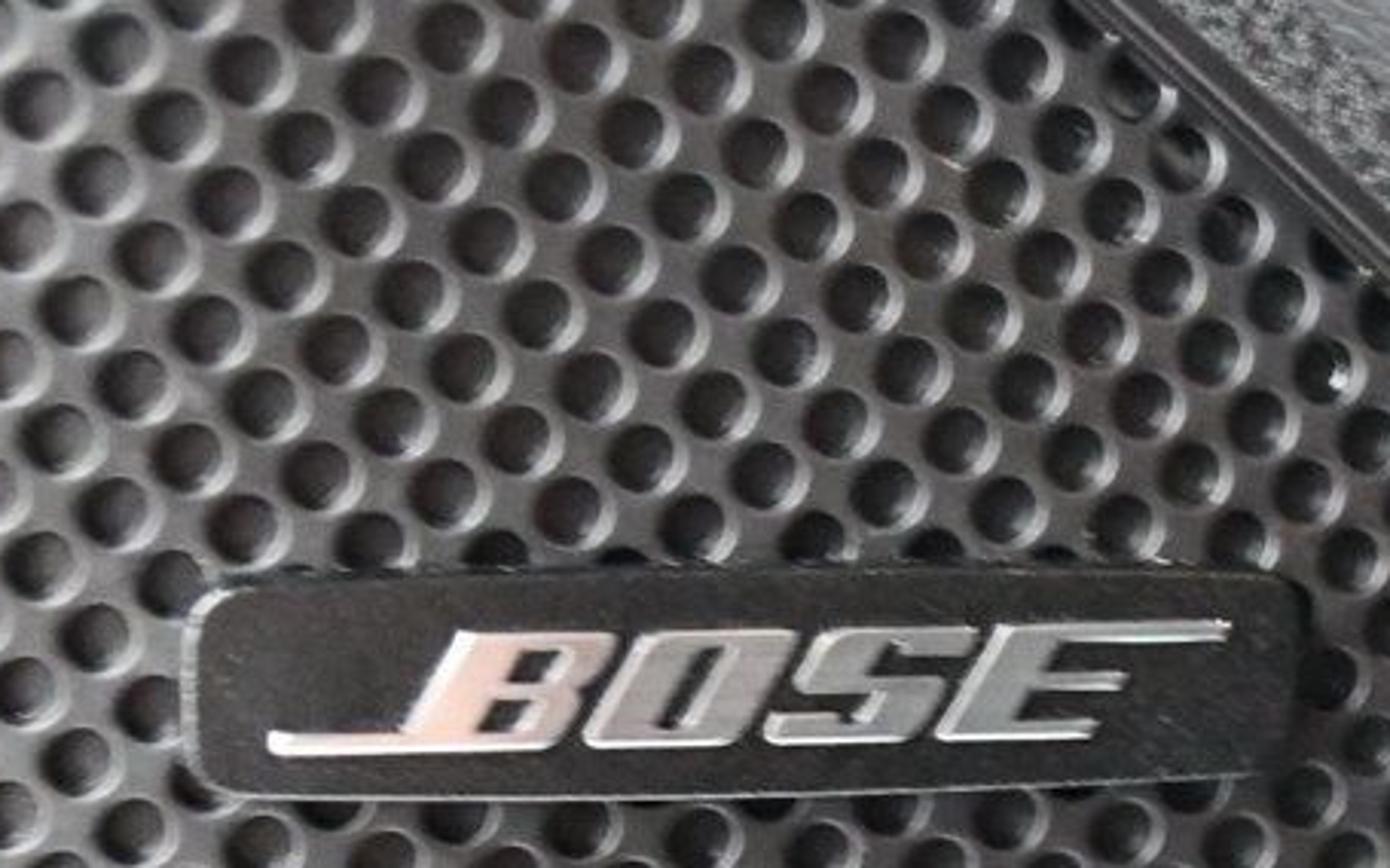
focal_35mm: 117
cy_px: 669
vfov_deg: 11.2
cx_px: 791
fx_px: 4431
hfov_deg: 17.8
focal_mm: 34
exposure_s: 1/25
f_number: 5
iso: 12800
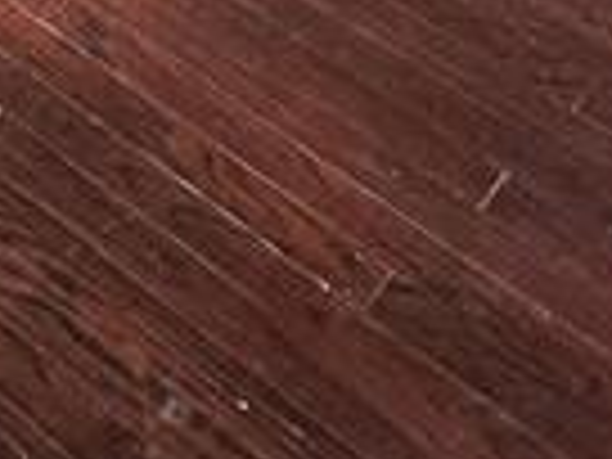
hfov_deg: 17.8
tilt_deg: -21.7
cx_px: -328
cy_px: -806
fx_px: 1733
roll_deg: -0.6
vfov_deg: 11.2
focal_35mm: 98
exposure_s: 1/120
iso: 100
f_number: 1.8
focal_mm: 1.57
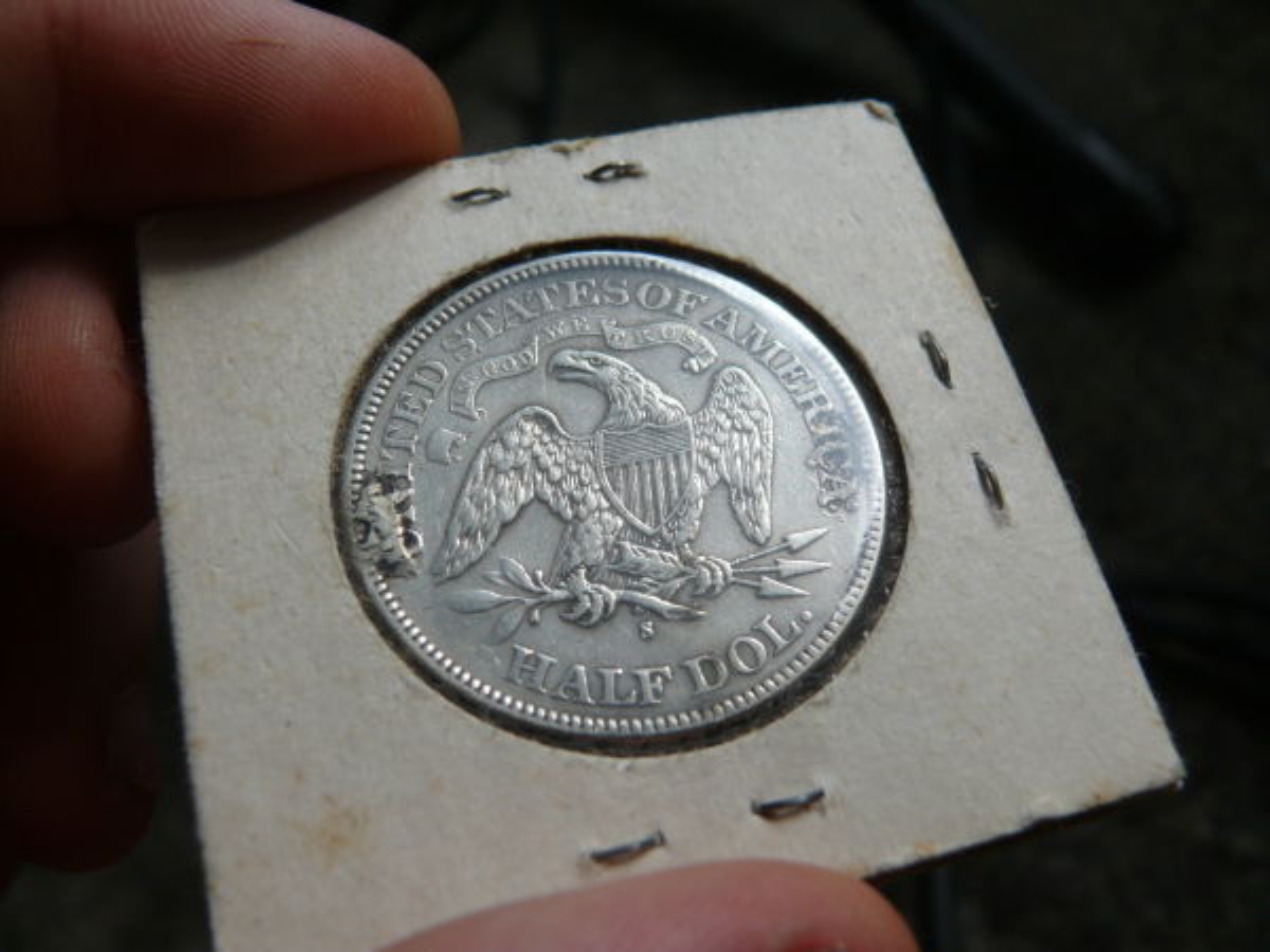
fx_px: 1284
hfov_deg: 52.6
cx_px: 635
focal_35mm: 35
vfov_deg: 40.7
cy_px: 476
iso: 100
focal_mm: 7.4
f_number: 4
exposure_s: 1/125
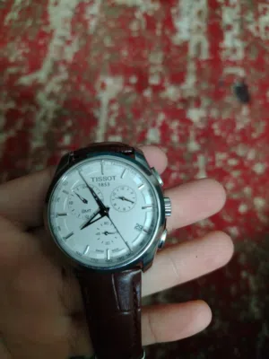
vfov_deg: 71.6
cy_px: 180
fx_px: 249
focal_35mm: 24
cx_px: 134
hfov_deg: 56.8
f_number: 1.75
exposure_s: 1/25
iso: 2316
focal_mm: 5.25
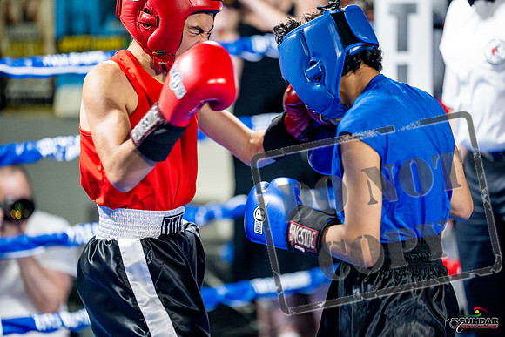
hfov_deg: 13.7
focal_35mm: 150
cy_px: 168
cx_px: 252
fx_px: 2105
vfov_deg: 9.2
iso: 4000
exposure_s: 1/800
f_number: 2
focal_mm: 150
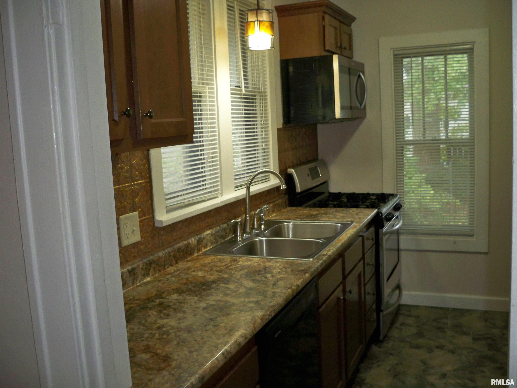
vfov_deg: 40.7
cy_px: 194
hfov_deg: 52.6
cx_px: 258
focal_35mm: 35
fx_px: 523
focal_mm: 6.3
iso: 200
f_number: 3.1
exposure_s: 1/60
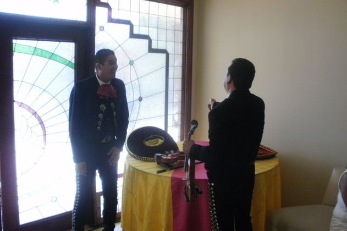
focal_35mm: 38
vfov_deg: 35.0
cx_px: 175
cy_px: 113
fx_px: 366
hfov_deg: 50.7
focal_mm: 6.3
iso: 320
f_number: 3.5
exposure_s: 1/250
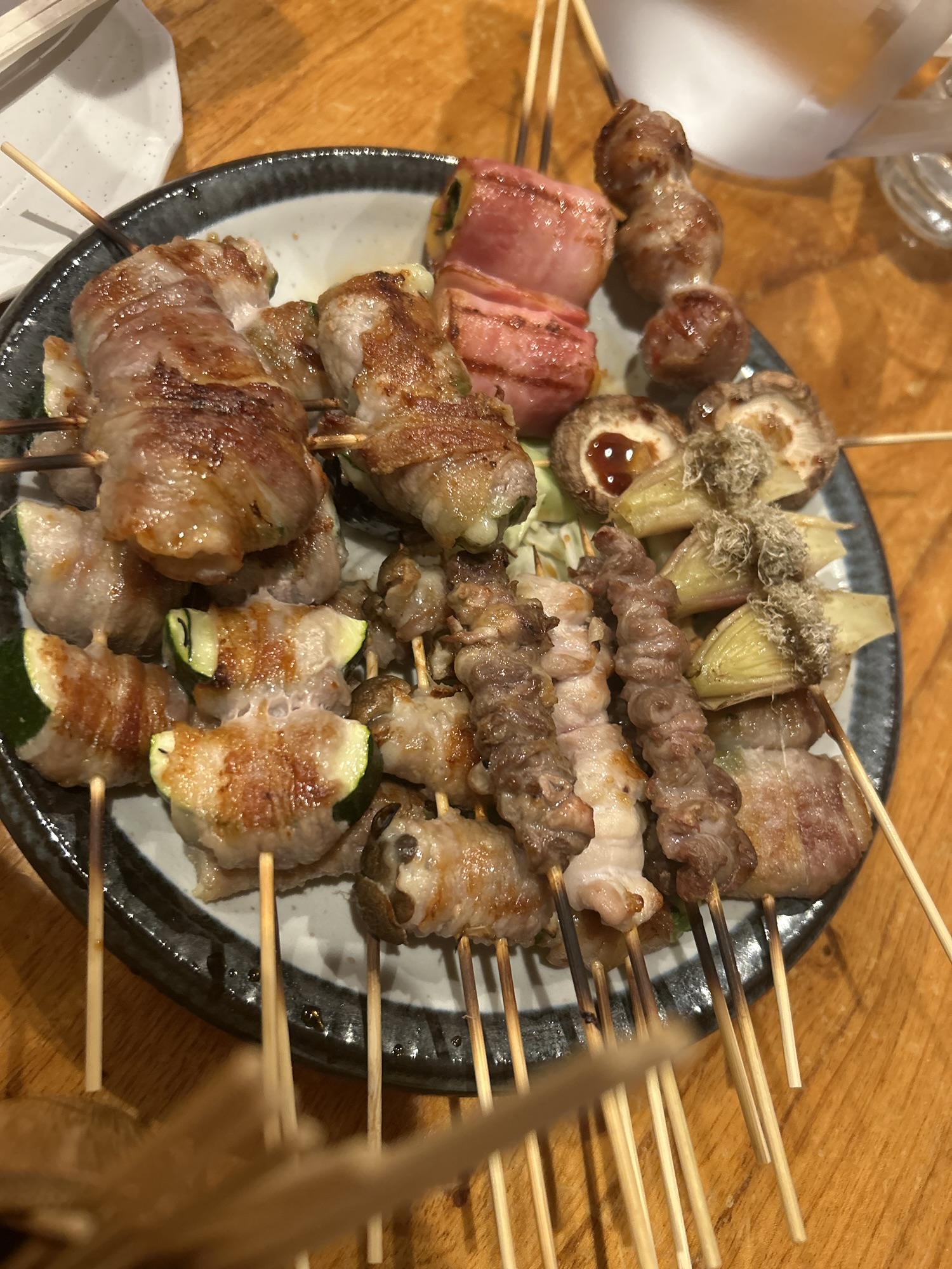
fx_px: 953
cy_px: 634
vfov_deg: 67.3
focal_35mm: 26
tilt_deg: -63.0
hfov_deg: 53.1
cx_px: 476
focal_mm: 5.7
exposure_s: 1/59
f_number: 1.5
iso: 320
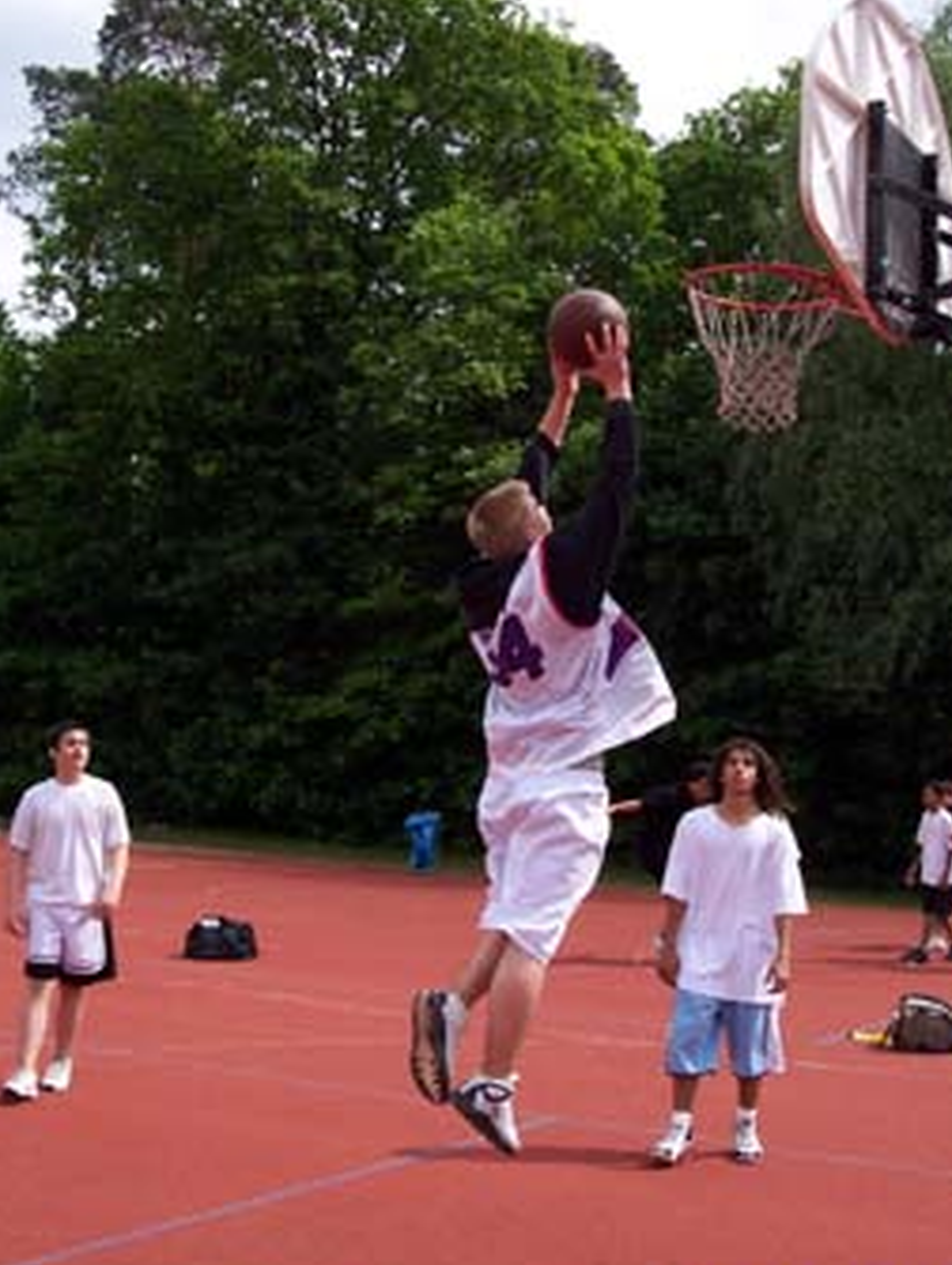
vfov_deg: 37.4
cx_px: 499
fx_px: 1867
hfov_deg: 28.6
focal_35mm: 51
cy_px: 600
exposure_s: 1/700
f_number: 4.8
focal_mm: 8
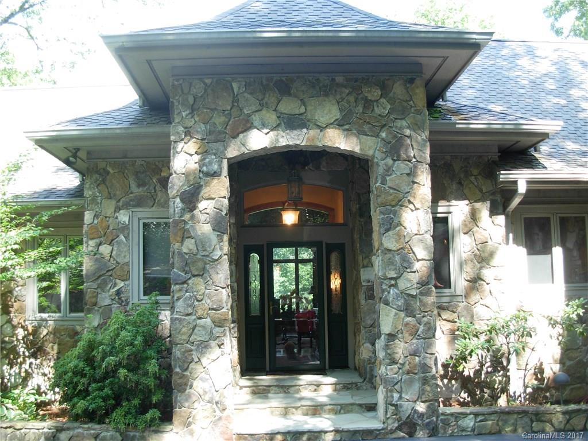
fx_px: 645
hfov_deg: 49.0
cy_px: 220
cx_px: 294
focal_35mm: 38
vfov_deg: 37.7
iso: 79
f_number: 2.9
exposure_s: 1/36.9
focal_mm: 6.3
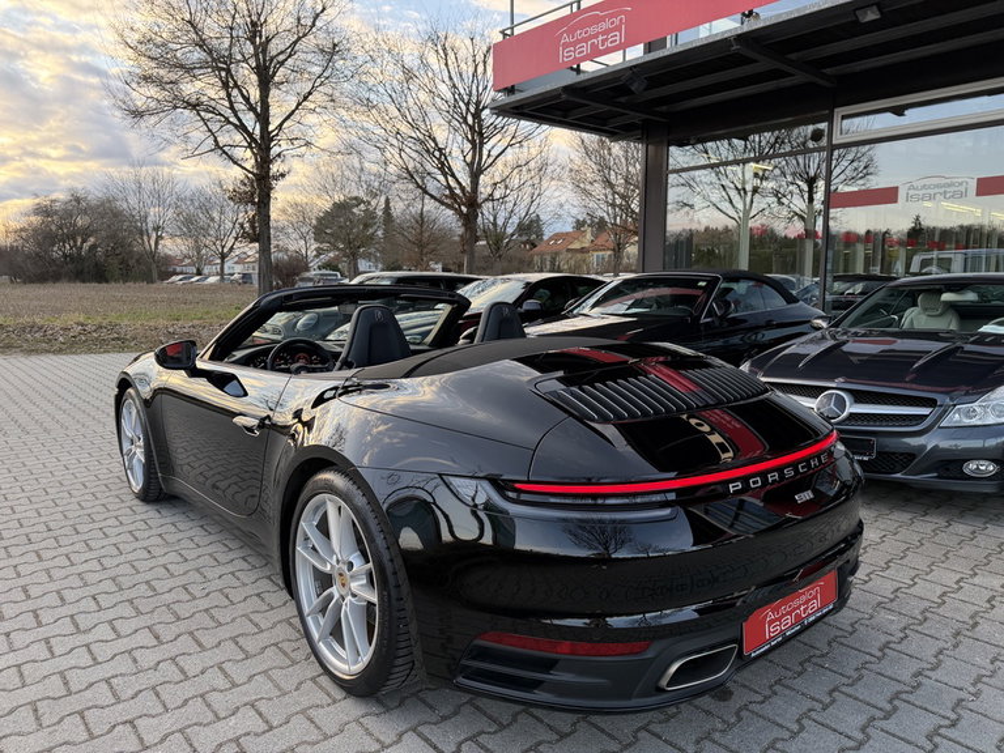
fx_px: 696
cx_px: 502
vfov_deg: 56.8
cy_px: 376
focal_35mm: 24
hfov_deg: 71.6
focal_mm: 6.76
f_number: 1.78
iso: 100
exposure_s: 1/355
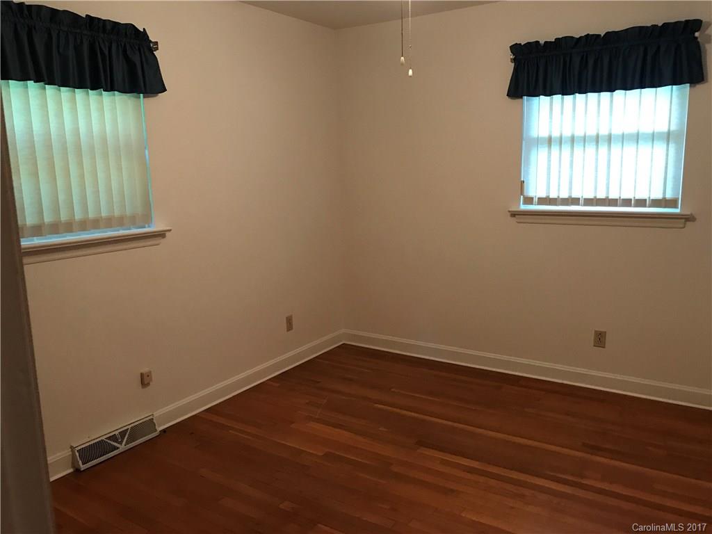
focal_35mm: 28
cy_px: 267
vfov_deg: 49.7
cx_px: 356
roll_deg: +1.0
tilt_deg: -9.8
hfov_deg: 63.4
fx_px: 576
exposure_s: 1/15
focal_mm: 3.99
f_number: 1.8
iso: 80
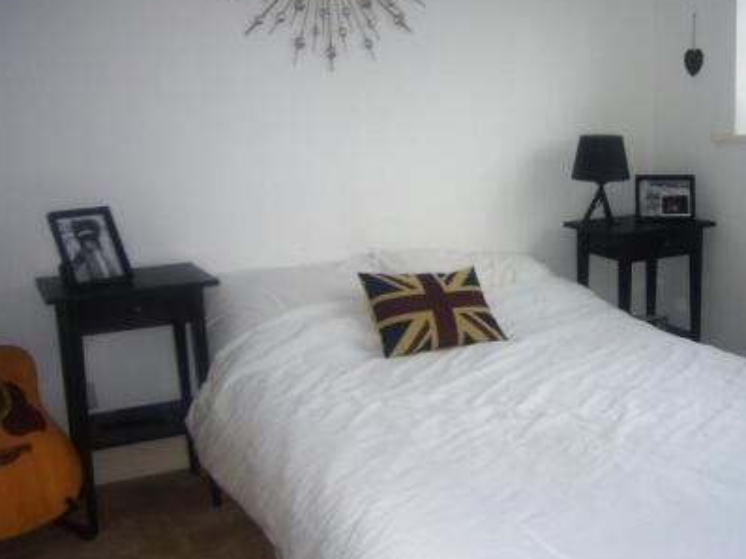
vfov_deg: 35.1
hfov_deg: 45.3
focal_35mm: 41
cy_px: 292
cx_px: 477
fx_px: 883
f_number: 2.8
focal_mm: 4.6
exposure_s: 1/30
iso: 100
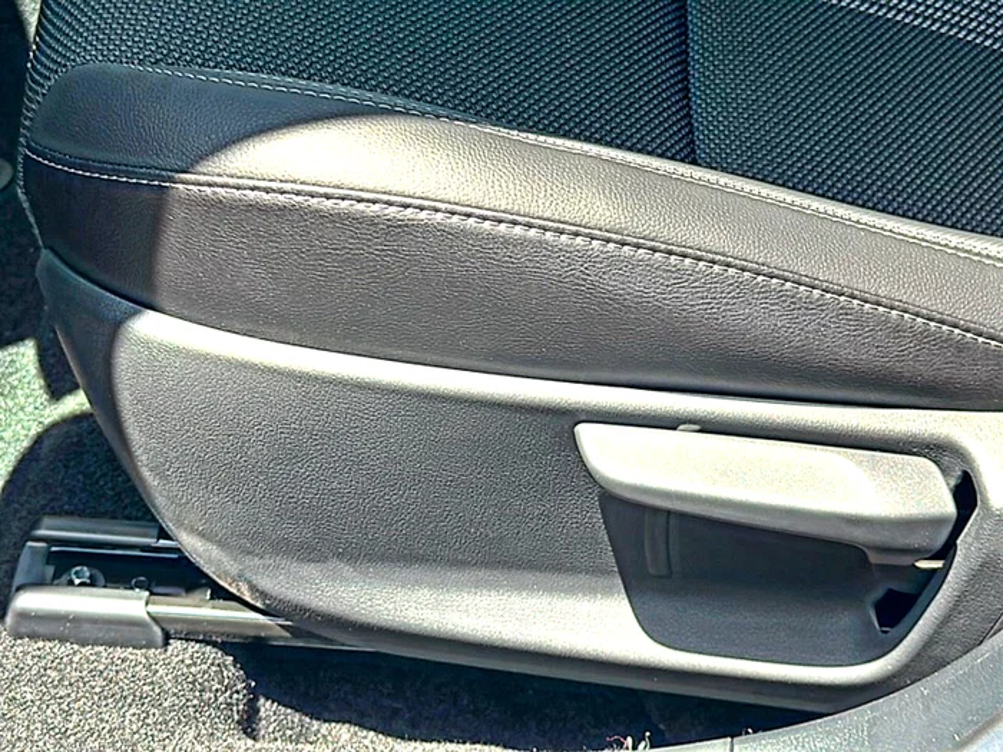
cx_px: 502
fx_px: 1507
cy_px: 376
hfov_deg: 36.8
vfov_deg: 28.0
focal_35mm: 52
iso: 64
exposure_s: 1/302
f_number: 1.78
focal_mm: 6.86
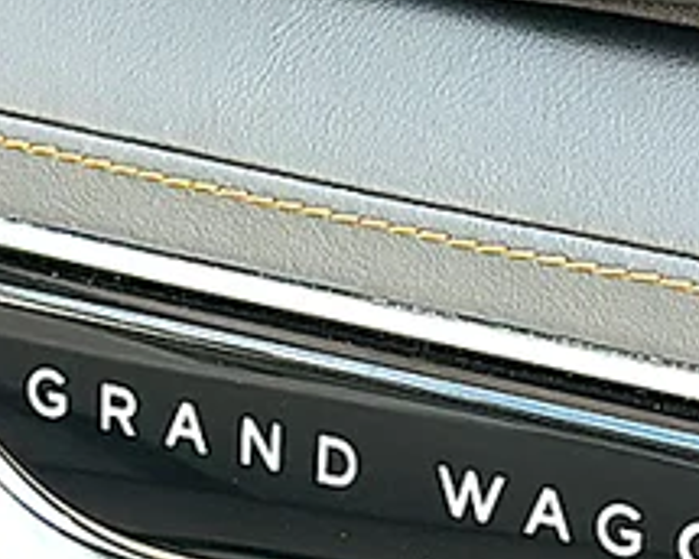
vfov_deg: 10.9
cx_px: 611
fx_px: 2896
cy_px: 541
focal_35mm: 140
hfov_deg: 13.7
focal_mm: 6.86
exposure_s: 1/130
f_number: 1.78
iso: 100
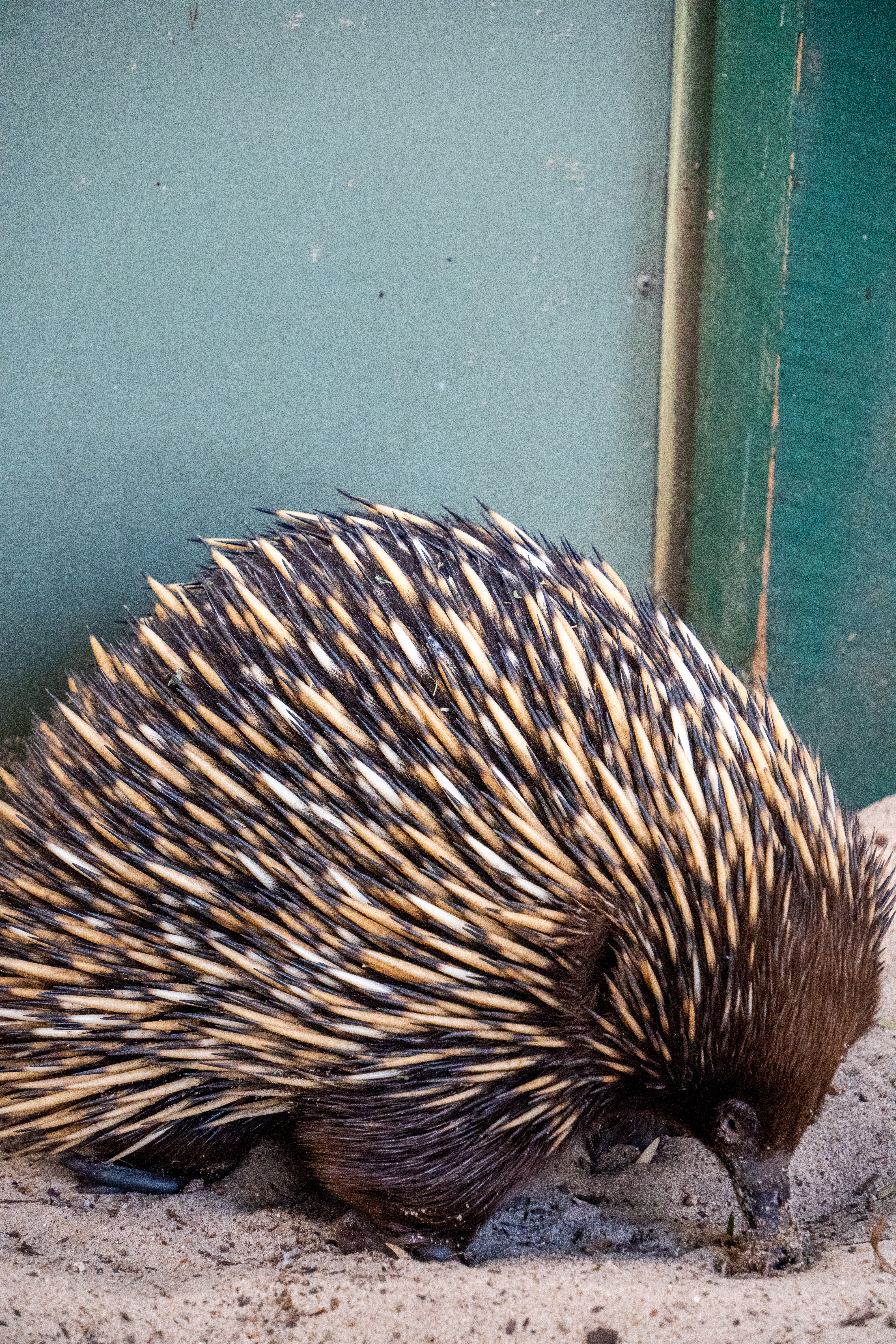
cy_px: 672
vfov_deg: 11.1
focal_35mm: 186
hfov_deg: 7.4
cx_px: 448
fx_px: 6943
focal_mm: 124
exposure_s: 1/200
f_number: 5.6
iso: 4000
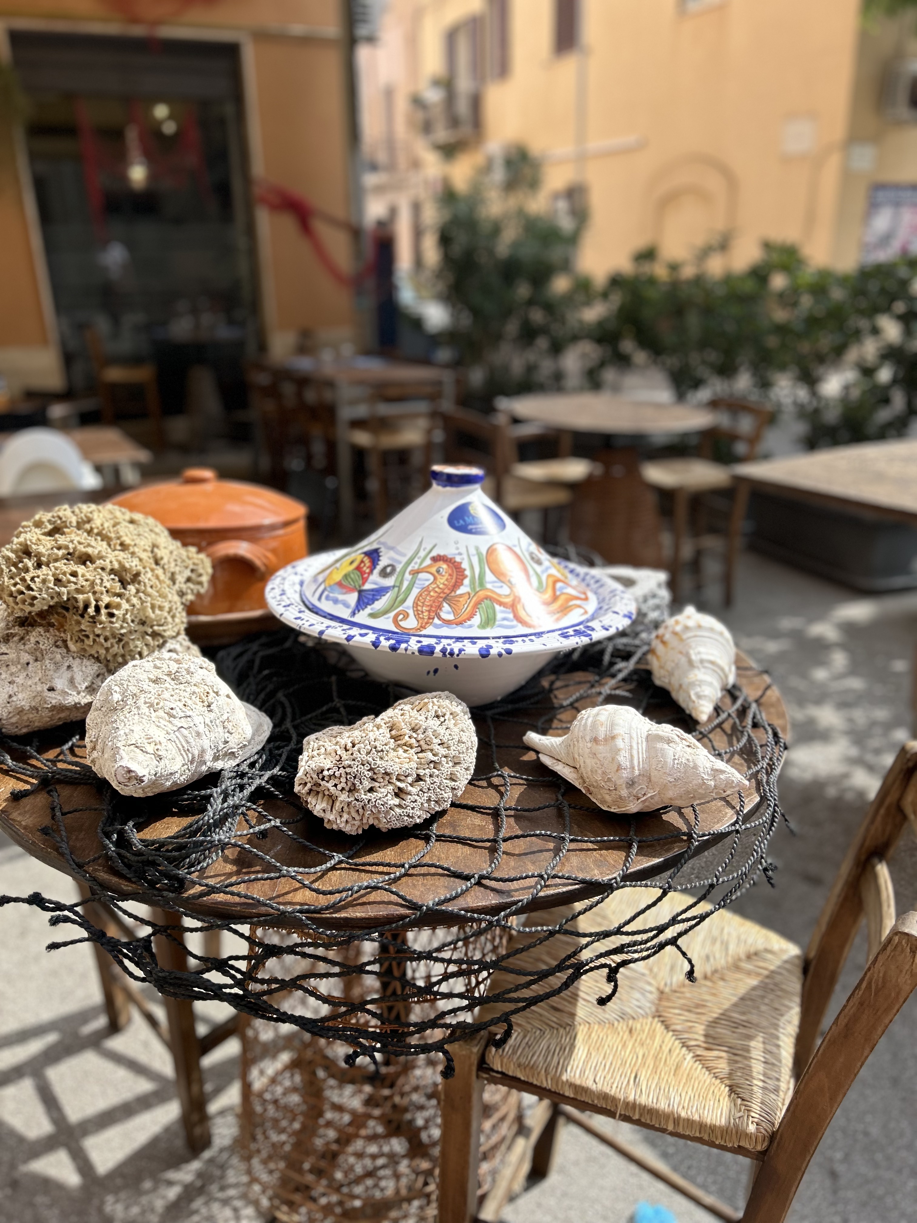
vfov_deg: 67.3
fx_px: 918
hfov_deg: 53.1
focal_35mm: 26
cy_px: 612
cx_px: 458
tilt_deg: -22.1
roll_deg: +0.8
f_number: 1.5
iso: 50
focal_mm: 5.7
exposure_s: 1/2762
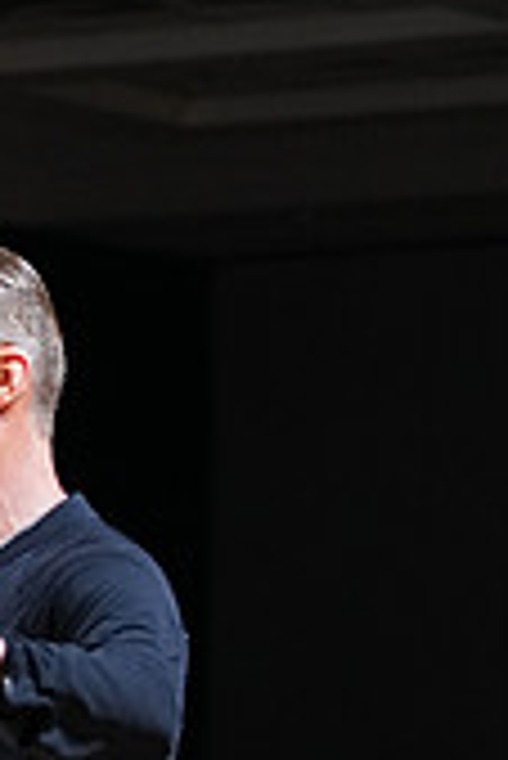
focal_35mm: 319
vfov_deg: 6.4
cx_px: -155
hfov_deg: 4.3
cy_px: 1057
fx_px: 6738
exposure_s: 1/500
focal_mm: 93
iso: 1600
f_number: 4
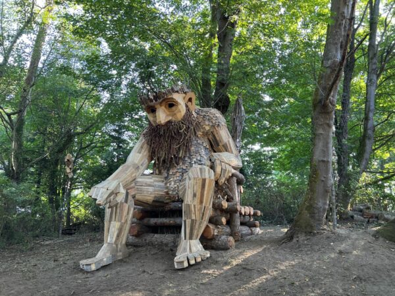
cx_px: 198
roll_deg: +0.2
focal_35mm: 26
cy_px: 148
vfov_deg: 53.1
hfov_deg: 67.3
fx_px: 297
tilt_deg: +14.1
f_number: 1.5
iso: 125
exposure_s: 1/115
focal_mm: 5.7
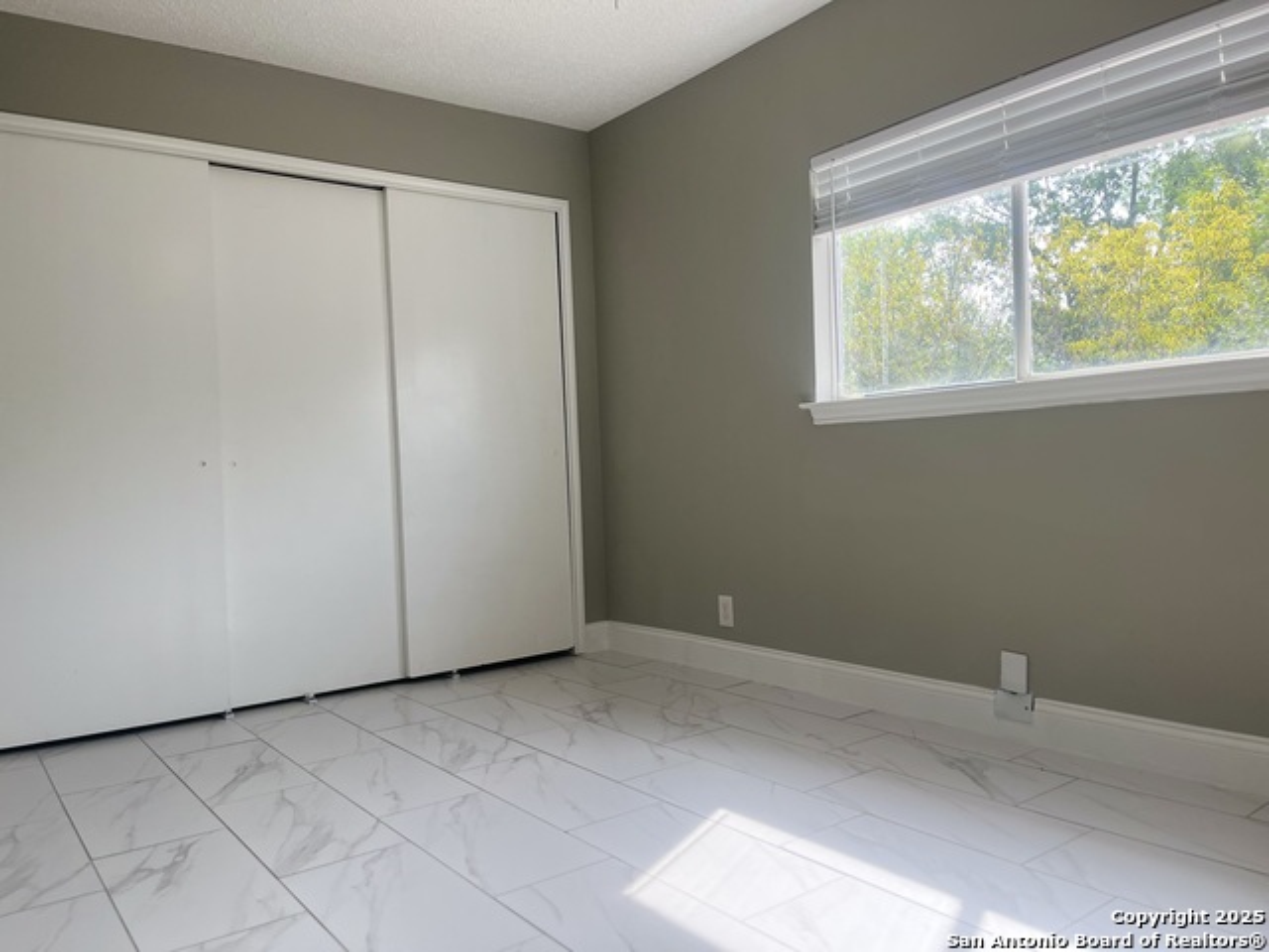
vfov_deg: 53.1
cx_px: 634
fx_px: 953
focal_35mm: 26
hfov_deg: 67.3
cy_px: 476
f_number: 1.6
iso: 50
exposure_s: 1/352
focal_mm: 5.1
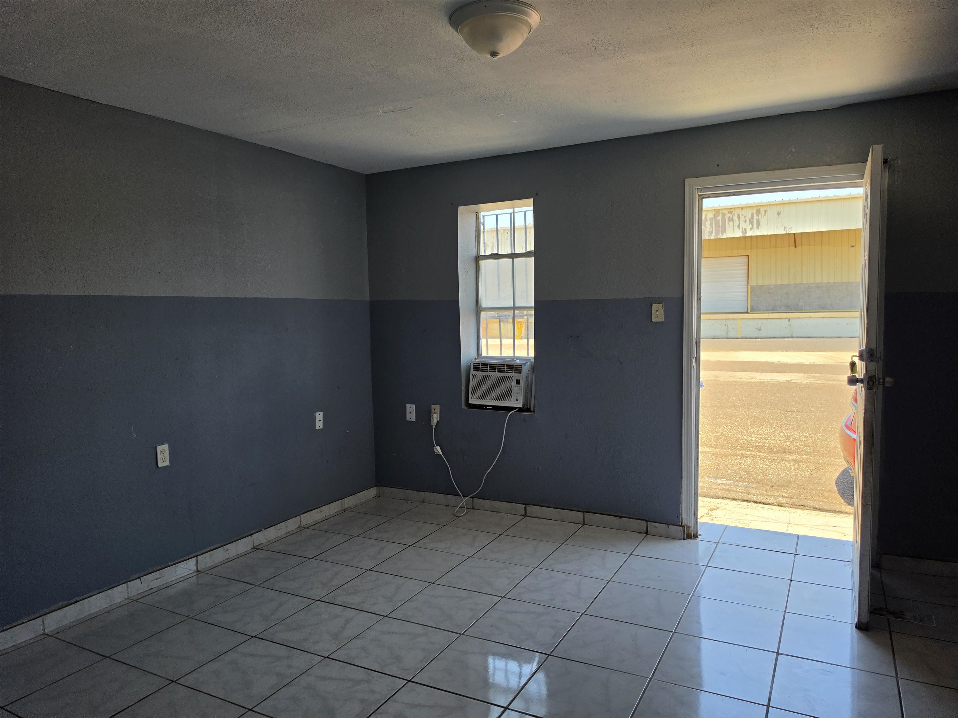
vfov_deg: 58.9
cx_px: 479
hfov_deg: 73.9
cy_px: 359
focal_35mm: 23
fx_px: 637
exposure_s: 1/1695
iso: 64
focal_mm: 6.5
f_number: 1.4
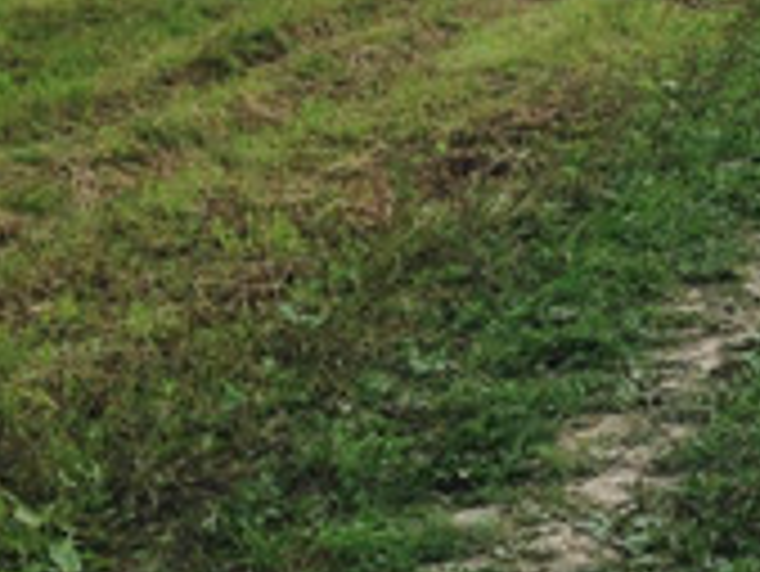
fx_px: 2746
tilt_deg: -3.8
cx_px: 1345
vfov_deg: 11.7
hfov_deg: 14.1
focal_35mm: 125
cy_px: -90
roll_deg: +1.1
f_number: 2.4
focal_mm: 4.12
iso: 50
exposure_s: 1/1106
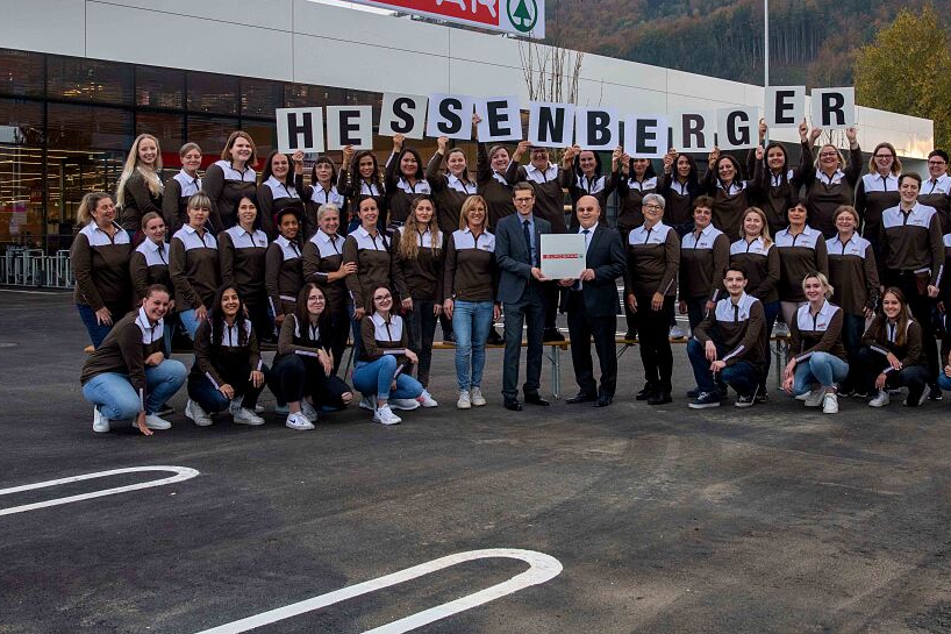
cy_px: 234
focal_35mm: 44
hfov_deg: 44.3
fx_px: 1162
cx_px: 555
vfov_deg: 30.4
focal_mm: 30
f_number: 8
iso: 800
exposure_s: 1/200
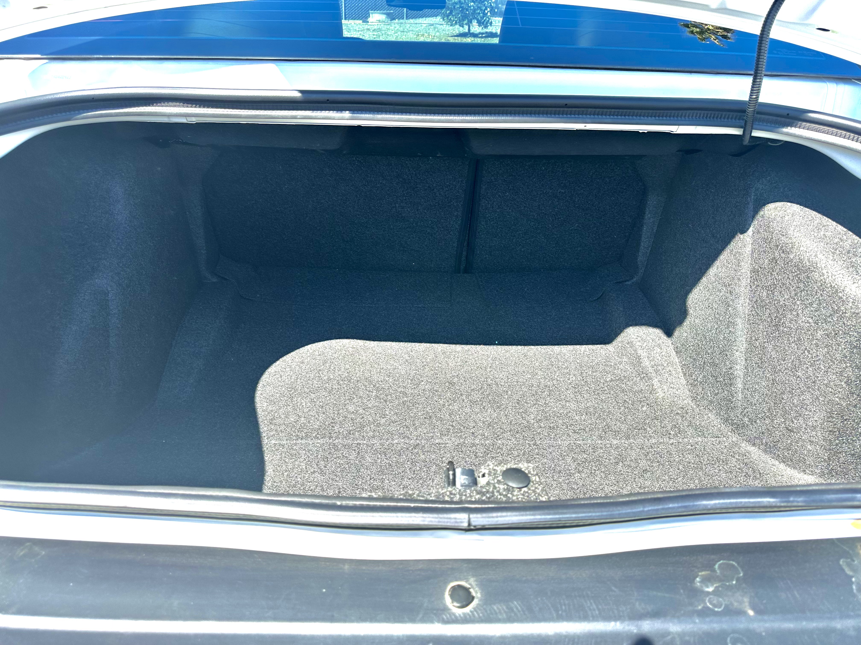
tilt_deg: -27.4
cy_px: 322
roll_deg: -2.1
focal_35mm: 24
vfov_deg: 56.8
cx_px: 430
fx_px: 597
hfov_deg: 71.6
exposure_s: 1/952
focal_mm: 6.86
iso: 80
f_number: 1.78
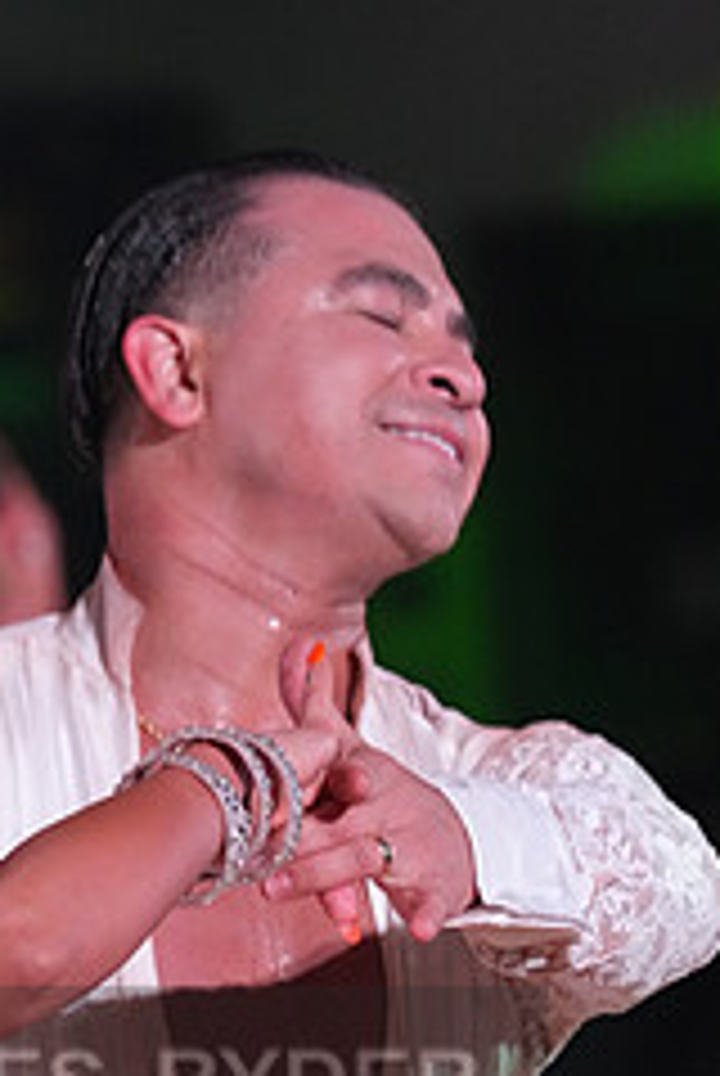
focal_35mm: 434
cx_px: -70
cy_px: 1139
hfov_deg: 3.2
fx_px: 12981
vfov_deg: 4.7
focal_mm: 179
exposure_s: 1/250
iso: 4000
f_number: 5
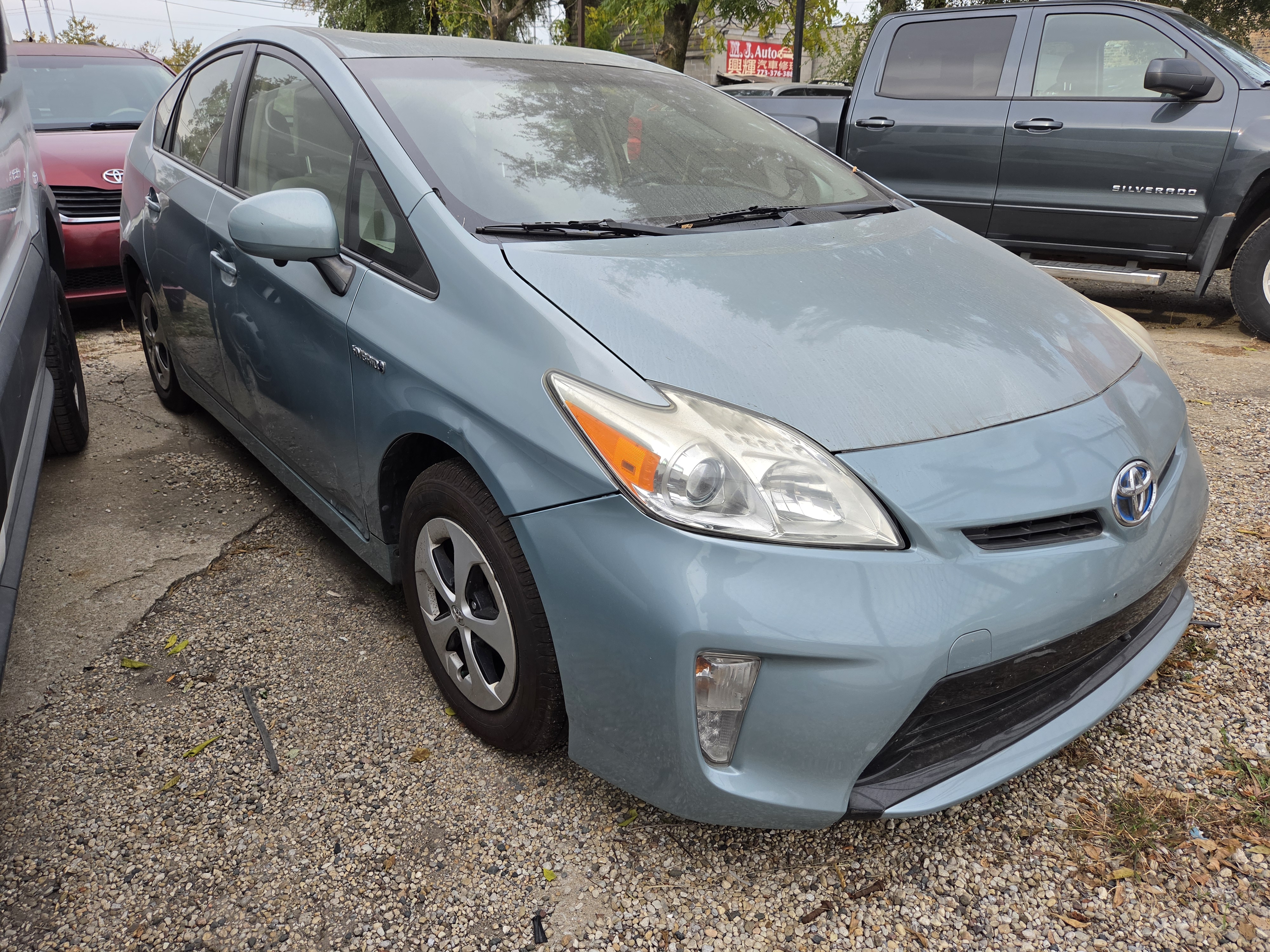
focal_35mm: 23
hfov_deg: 73.9
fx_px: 844
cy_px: 476
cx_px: 635
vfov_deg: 58.9
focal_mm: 5.4
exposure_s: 1/932
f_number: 1.8
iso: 80
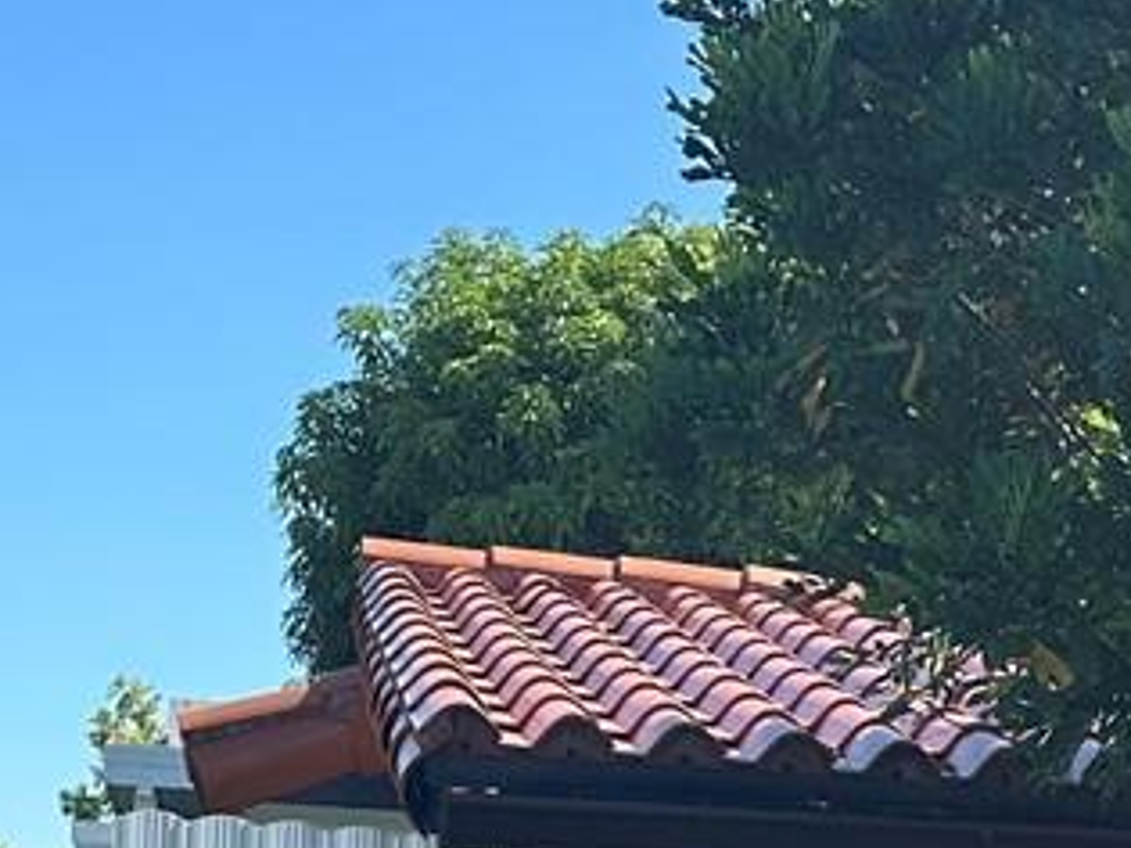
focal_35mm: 122
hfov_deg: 15.9
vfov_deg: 11.7
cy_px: 1232
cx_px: 1027
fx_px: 3985
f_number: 1.78
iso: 80
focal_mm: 6.86
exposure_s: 1/2203
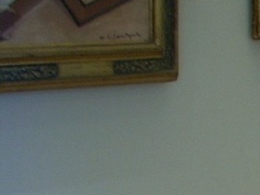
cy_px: 439
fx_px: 1539
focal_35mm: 205
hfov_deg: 8.5
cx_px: 705
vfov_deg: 6.9
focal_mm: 6.2
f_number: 2.8
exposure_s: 1/5
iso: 64
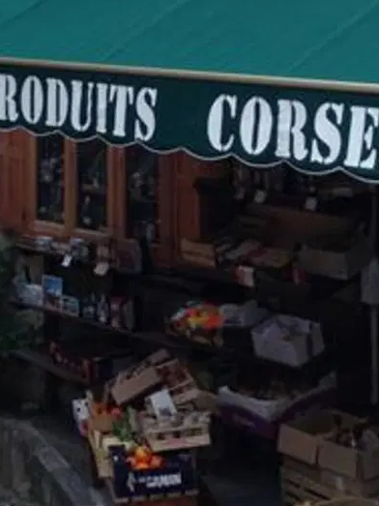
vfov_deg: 18.8
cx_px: 80
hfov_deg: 14.6
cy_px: -21
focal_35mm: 101
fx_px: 1475
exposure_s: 1/158
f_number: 2.4
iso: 50
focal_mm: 4.13
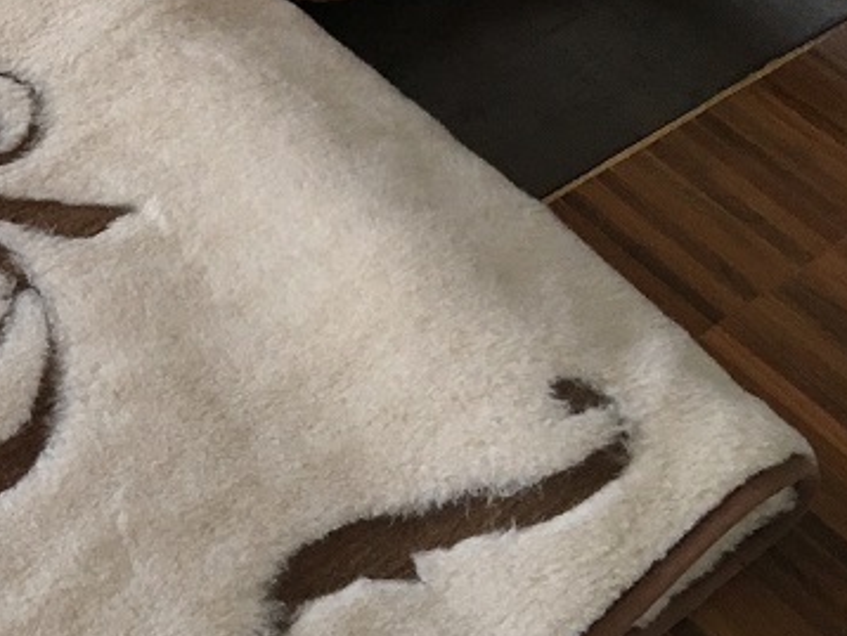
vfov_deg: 18.1
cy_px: 175
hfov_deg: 21.4
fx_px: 1983
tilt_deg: -49.3
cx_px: -305
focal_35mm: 81
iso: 125
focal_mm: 4.15
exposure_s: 1/33
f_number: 2.2
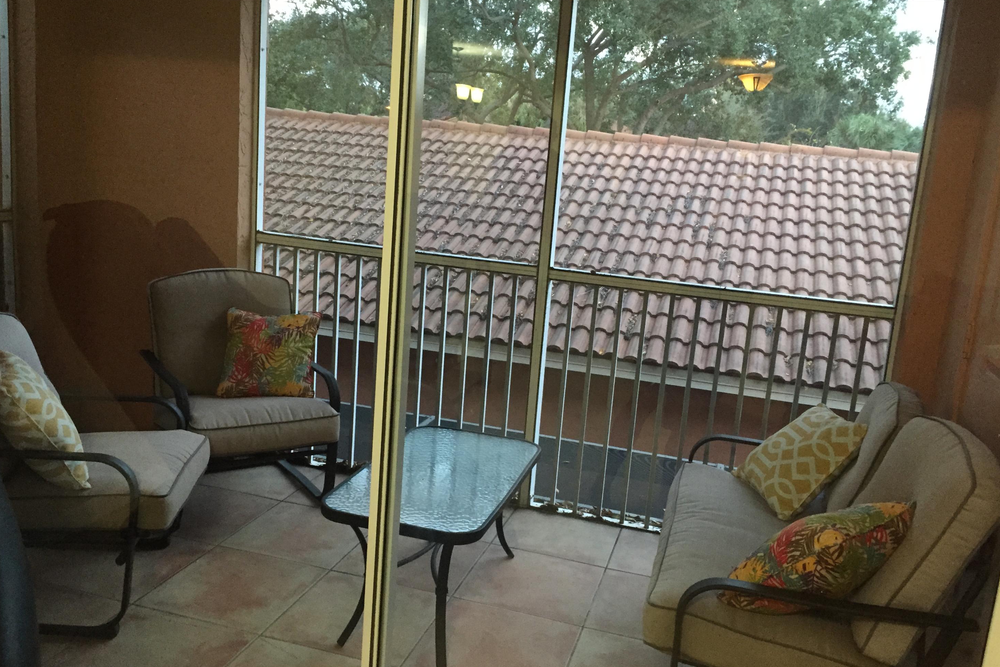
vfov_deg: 42.3
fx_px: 861
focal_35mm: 31
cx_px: 501
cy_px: 326
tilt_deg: -11.9
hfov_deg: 60.3
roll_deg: -5.0
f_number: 2.2
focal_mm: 4.15
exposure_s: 1/30
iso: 250
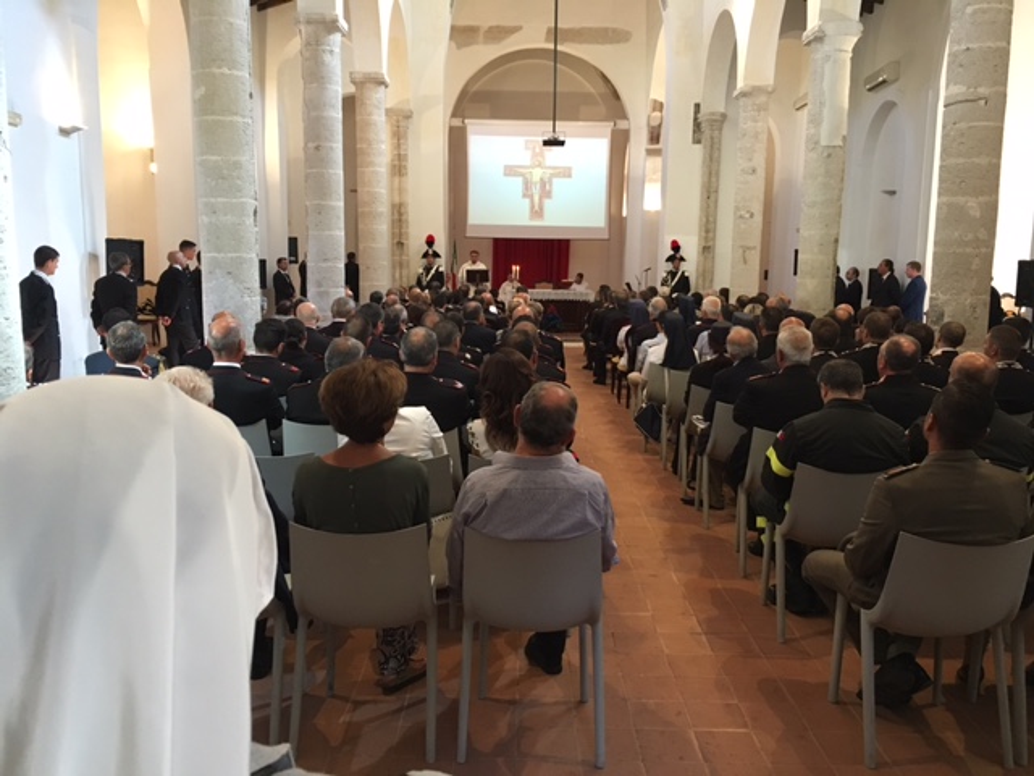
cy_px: 388
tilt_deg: -7.8
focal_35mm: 29
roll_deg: -0.6
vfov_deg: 48.2
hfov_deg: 61.7
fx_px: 866
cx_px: 517
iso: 200
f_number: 2.2
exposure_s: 1/25
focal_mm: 4.15
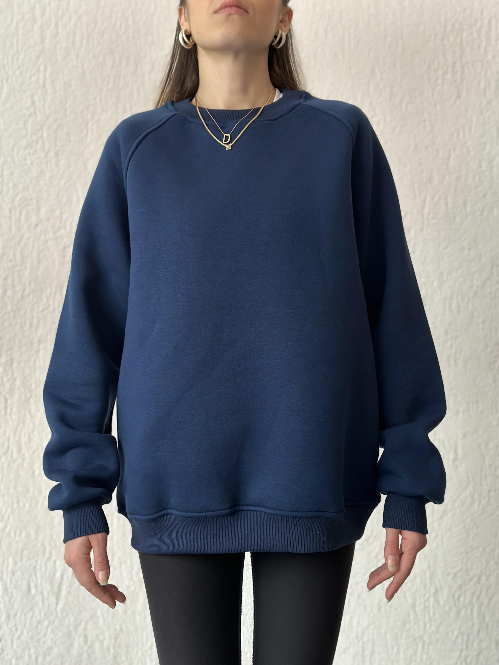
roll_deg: -0.6
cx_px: 250
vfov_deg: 39.7
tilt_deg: +3.4
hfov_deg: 30.3
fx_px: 923
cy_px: 332
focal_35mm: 48
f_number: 1.78
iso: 320
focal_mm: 6.86
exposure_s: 1/60
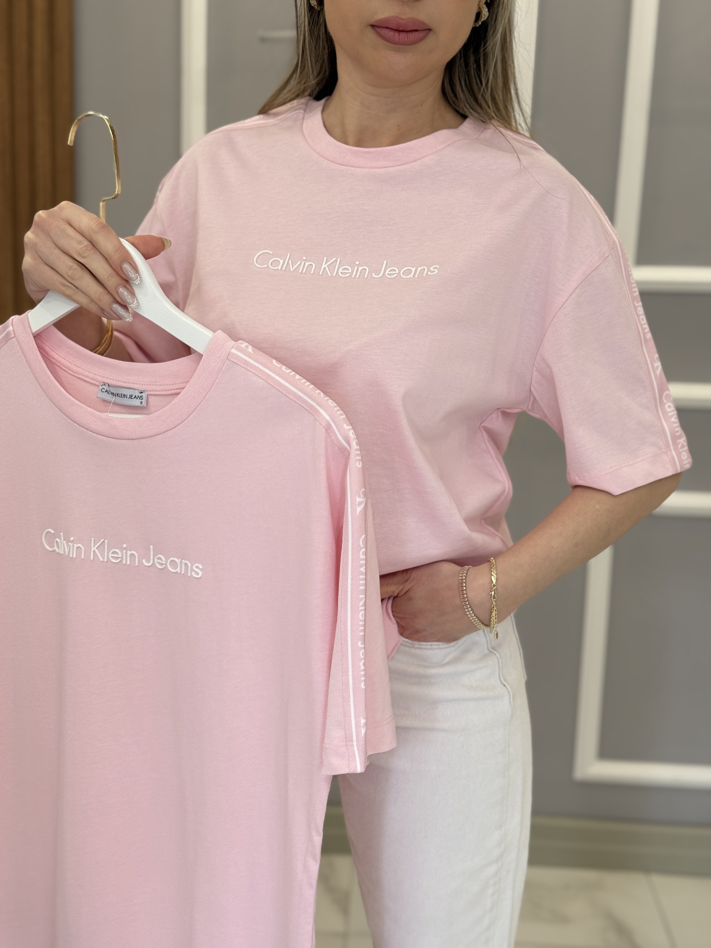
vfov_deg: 39.7
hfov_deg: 30.3
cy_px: 474
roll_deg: -2.7
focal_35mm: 48
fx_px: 1315
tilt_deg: -10.9
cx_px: 356
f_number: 1.78
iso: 50
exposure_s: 1/121
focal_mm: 6.76
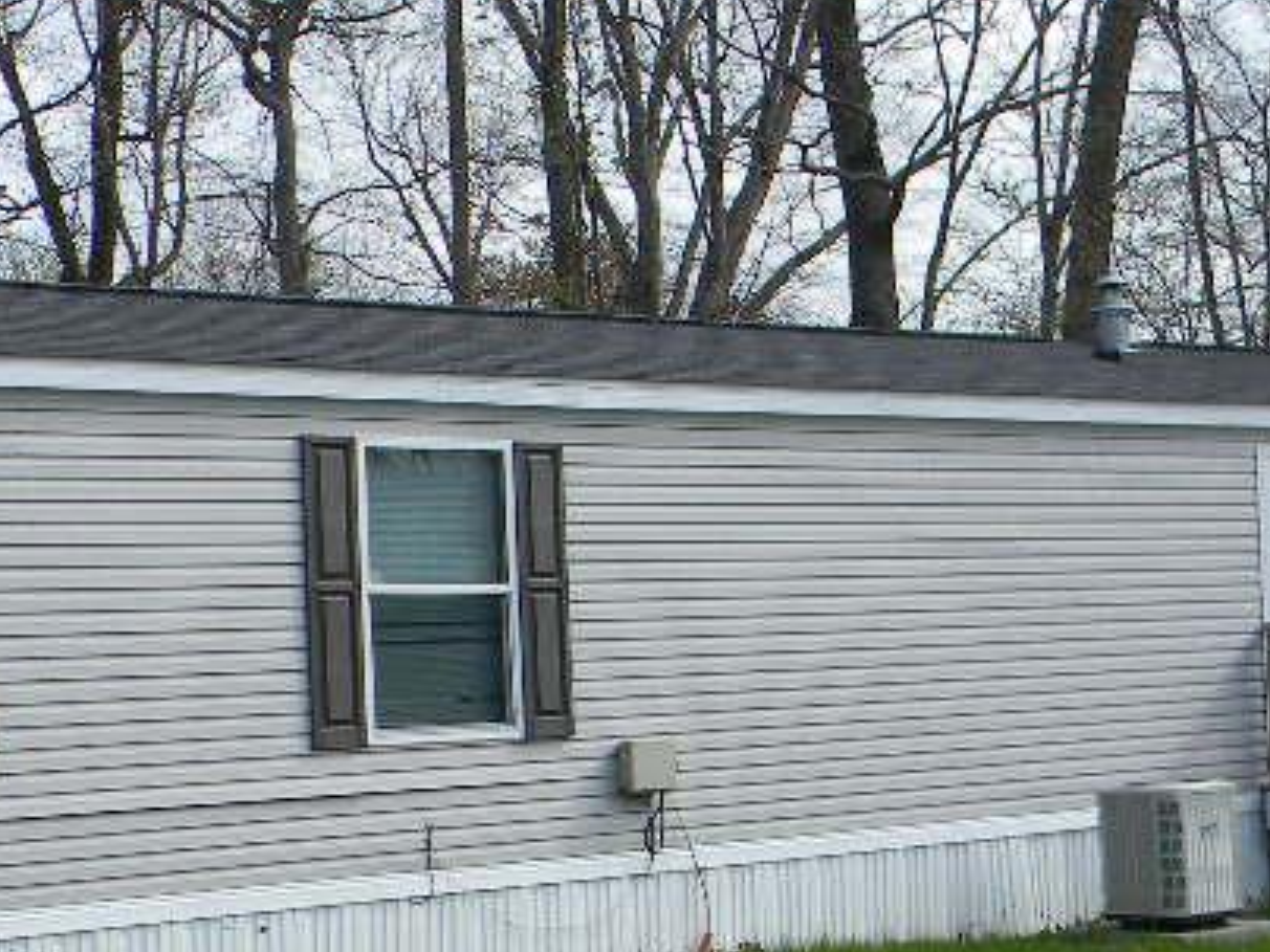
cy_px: 657
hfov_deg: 27.4
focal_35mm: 71
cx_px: 538
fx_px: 2605
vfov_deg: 20.6
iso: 80
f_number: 3.5
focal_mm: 5
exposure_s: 1/589
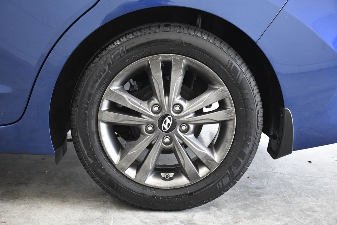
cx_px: 168
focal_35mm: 51
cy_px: 112
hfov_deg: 38.9
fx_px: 477
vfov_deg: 26.5
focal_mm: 34
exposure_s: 1/640
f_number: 4.2
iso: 2500
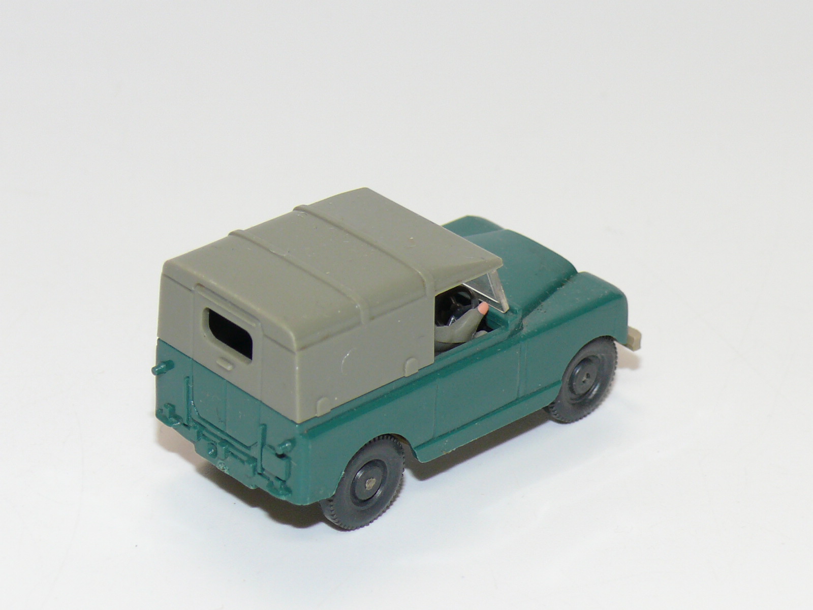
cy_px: 305
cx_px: 406
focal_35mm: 132
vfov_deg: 11.2
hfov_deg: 14.9
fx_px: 3100
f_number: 4
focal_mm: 15.7
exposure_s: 1/30
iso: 100
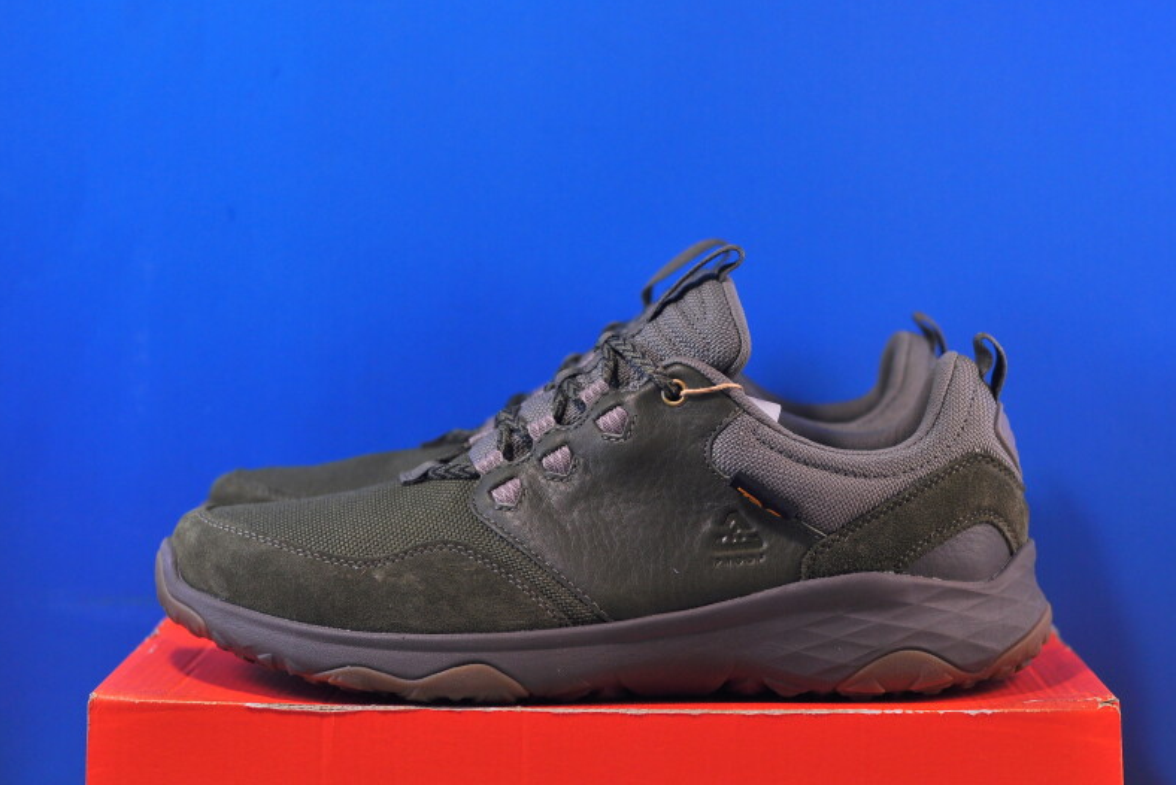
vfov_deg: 18.0
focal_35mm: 76
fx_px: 2483
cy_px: 393
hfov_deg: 26.6
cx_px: 592
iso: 250
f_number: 3.2
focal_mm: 50
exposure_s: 1/250
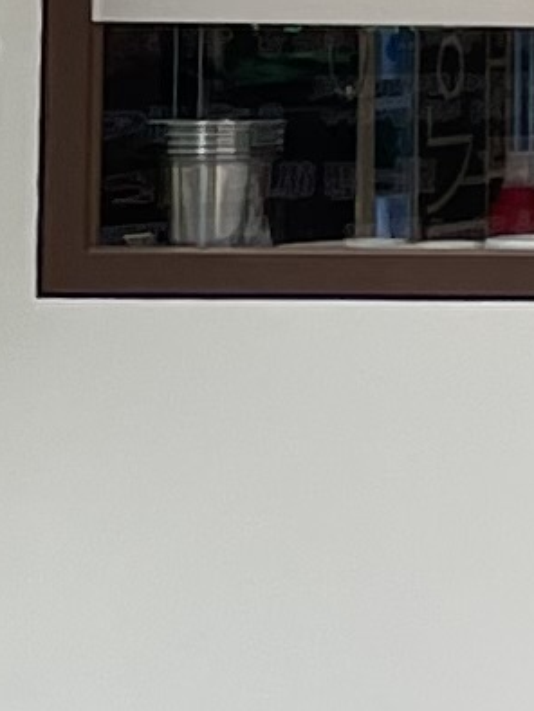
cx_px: 2318
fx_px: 5465
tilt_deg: +0.9
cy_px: -166
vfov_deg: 7.4
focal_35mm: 266
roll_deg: -0.3
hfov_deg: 4.9
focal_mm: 4.2
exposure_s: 1/209
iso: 32
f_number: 1.6
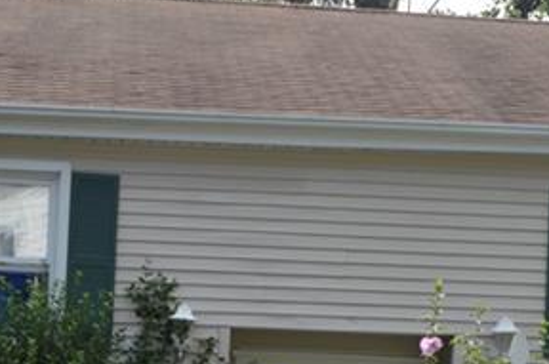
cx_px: 236
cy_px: 452
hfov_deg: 21.3
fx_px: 1462
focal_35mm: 96
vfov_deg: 13.7
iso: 100
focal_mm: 18
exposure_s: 1/200
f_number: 7.1
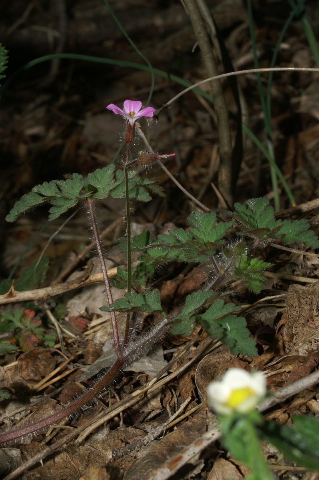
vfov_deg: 22.6
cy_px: 240
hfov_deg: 15.2
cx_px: 160
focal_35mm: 90
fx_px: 1198
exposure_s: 1/125
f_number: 22
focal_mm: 60
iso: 100
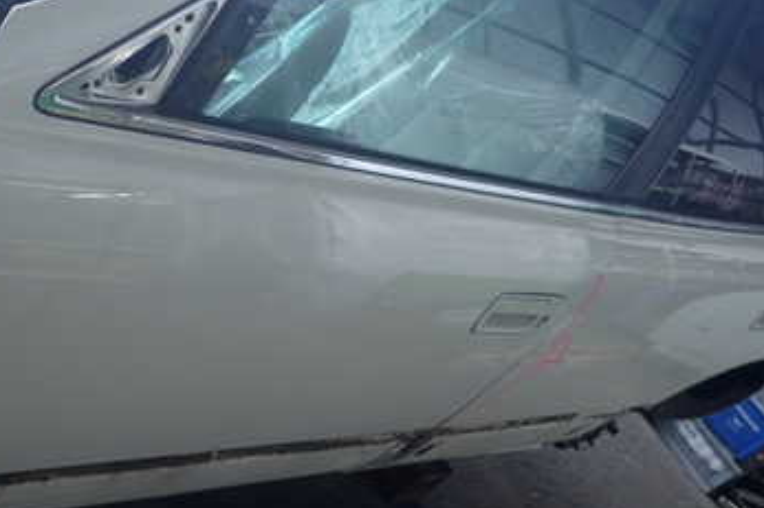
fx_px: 955
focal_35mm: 45
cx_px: 176
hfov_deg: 42.1
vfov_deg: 29.5
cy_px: 154
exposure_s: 1/125
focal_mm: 4.5
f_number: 2
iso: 160
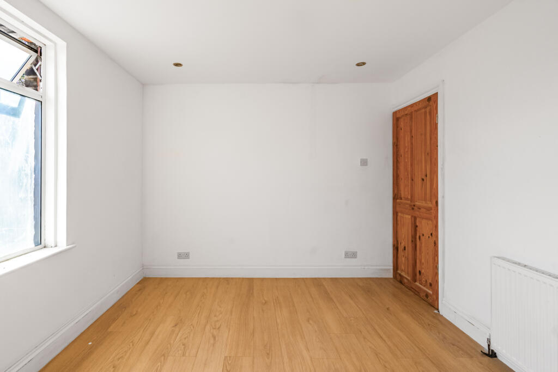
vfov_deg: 73.8
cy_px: 186
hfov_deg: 96.7
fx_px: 248
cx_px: 279
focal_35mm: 16
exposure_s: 1/2000
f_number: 8
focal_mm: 16
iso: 1000
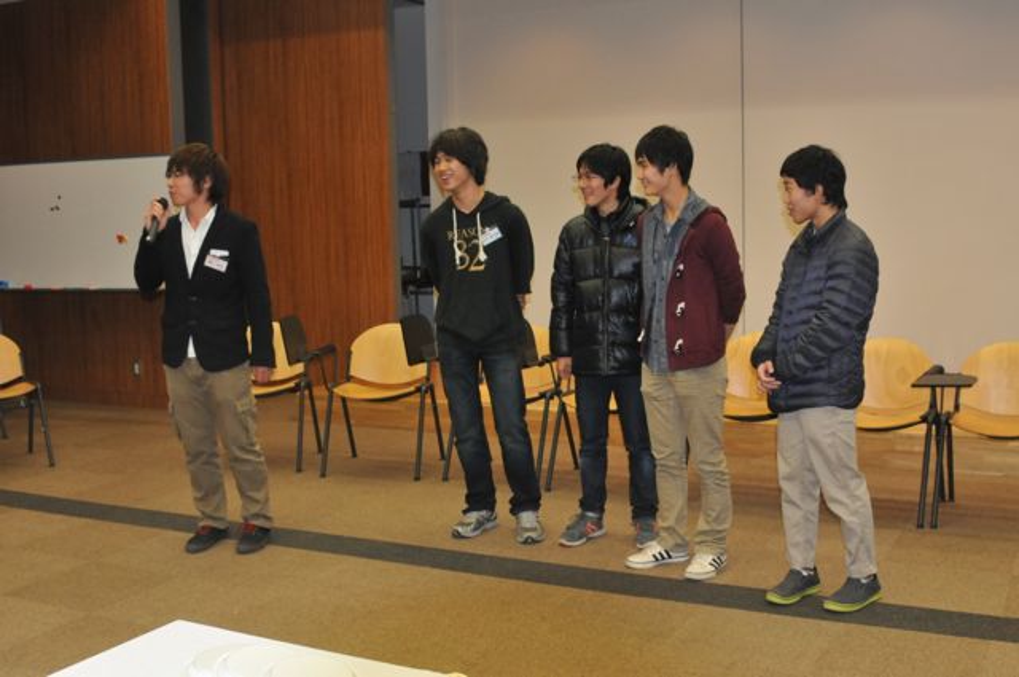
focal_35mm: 42
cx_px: 510
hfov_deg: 46.5
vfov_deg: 31.8
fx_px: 1187
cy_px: 338
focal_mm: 28
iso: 1000
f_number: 5
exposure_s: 1/60
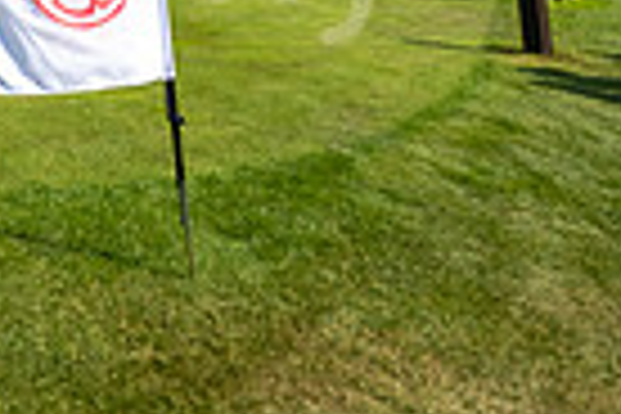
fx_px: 1121
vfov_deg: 17.7
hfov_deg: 26.7
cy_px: -281
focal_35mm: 65
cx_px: -162
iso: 160
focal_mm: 15.5
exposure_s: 1/640
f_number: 7.1
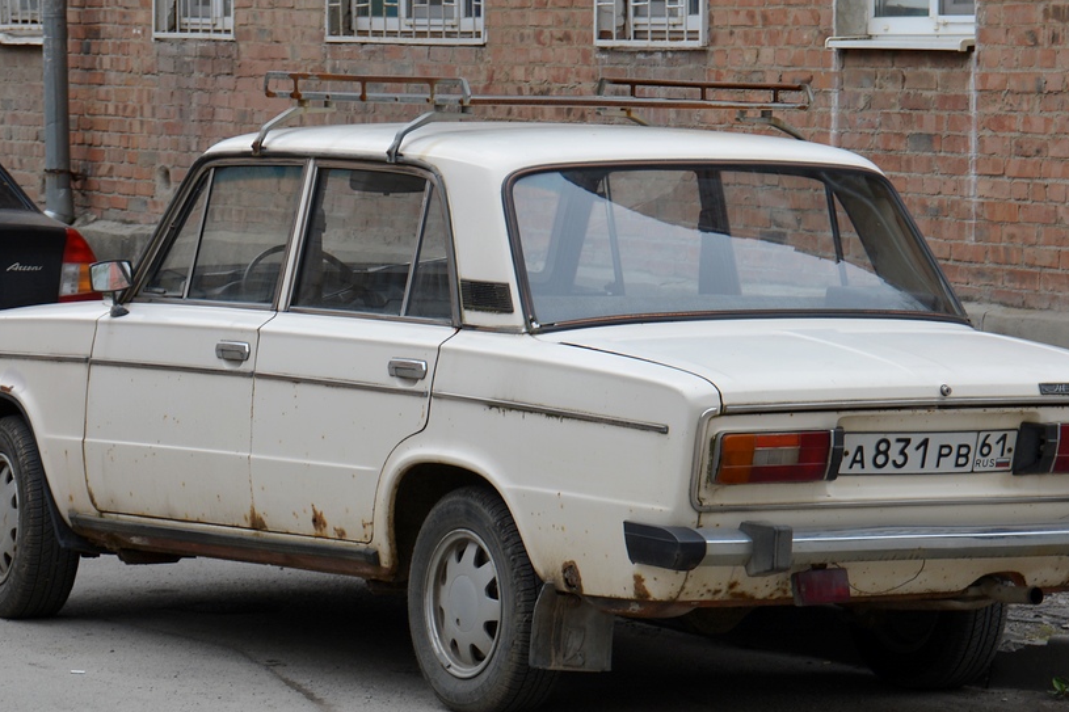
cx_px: 573
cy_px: 271
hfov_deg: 12.4
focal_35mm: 166
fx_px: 4920
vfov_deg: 8.3
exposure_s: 1/200
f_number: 7.1
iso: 200
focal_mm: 75
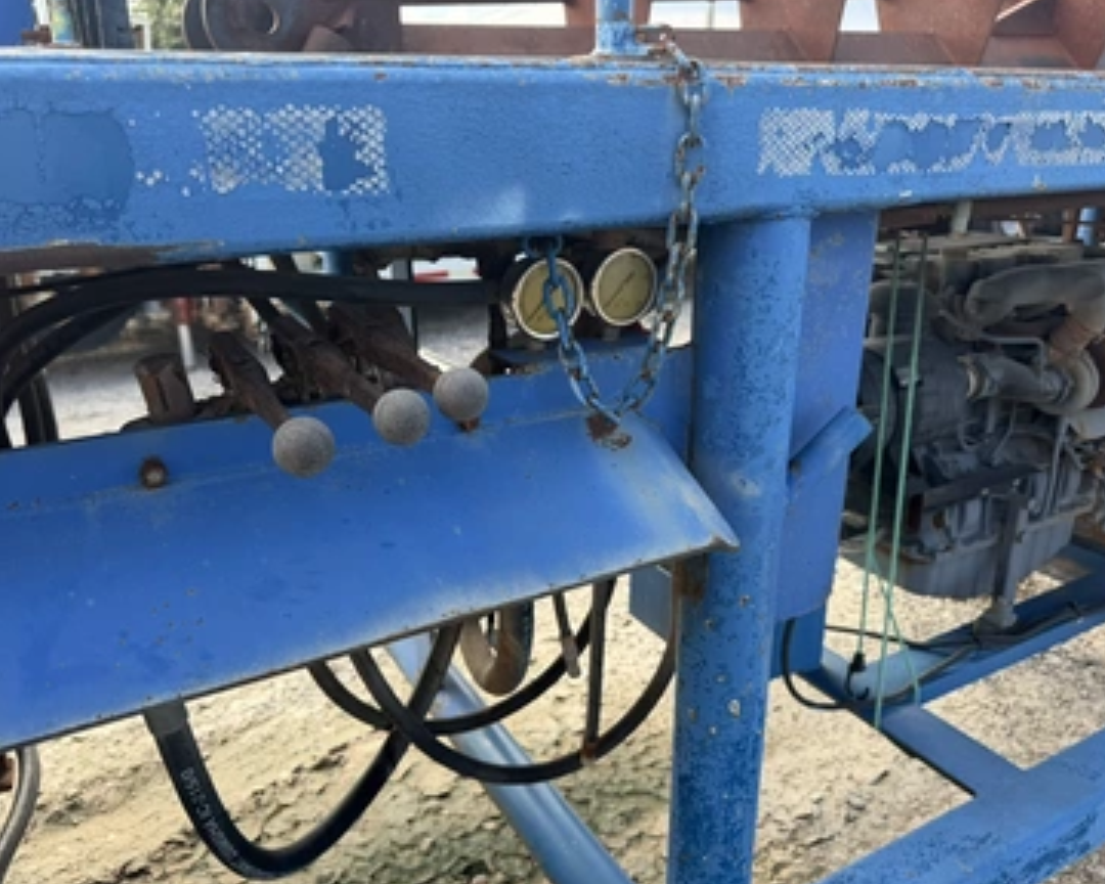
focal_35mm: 26
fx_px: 850
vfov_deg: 54.9
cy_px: 442
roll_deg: +3.0
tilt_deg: -16.3
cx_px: 513
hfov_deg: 65.9
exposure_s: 1/757
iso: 80
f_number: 1.78
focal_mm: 6.76
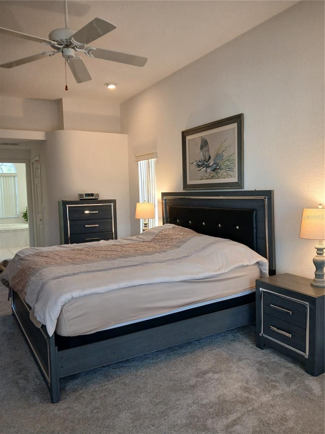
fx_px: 325
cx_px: 162
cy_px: 217
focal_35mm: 26
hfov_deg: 53.1
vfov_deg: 67.3
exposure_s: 1/60
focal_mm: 3.98
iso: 125
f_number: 1.8
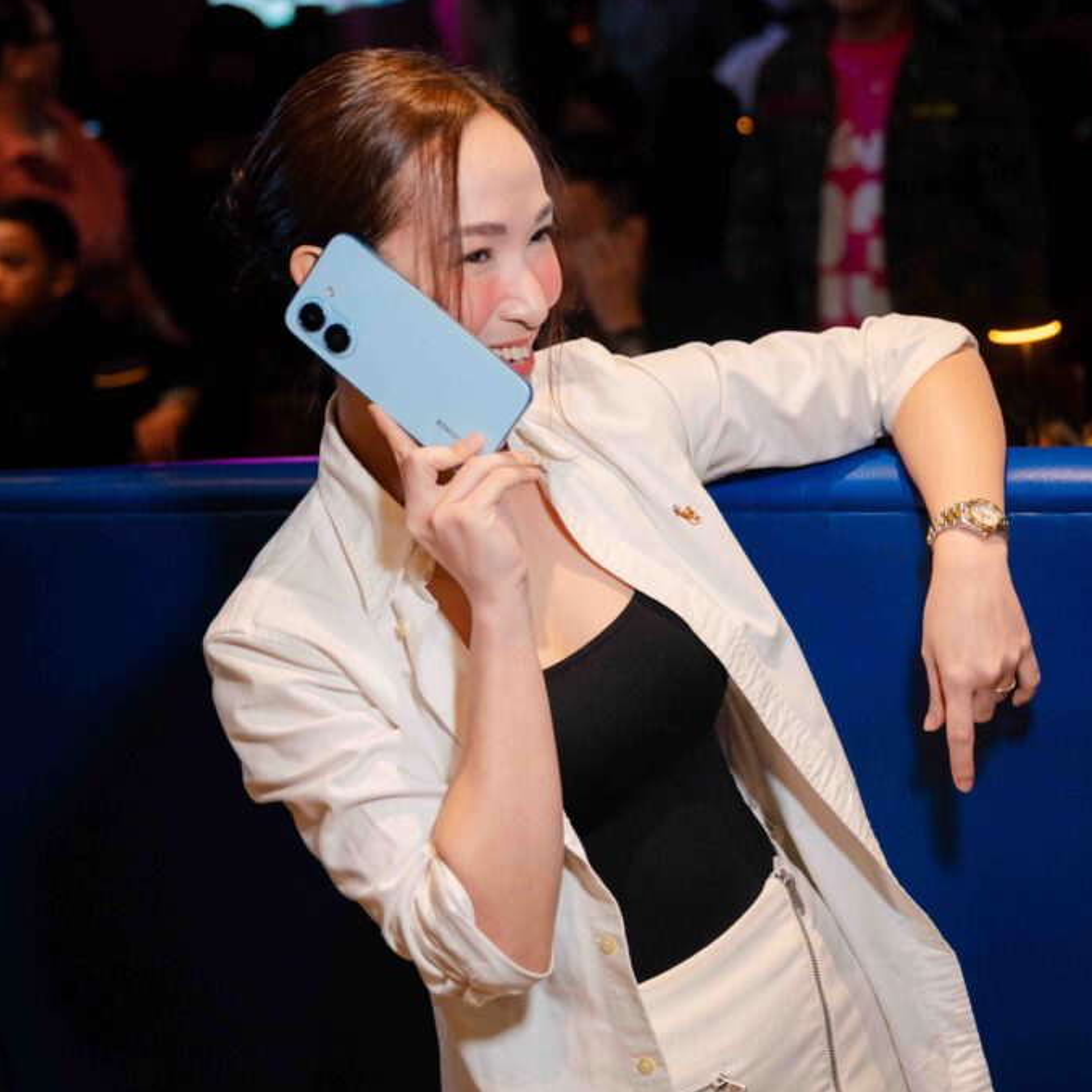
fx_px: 2248
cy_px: 490
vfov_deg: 27.3
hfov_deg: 27.3
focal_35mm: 63
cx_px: 548
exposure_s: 1/125
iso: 1250
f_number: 2.8
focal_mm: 49
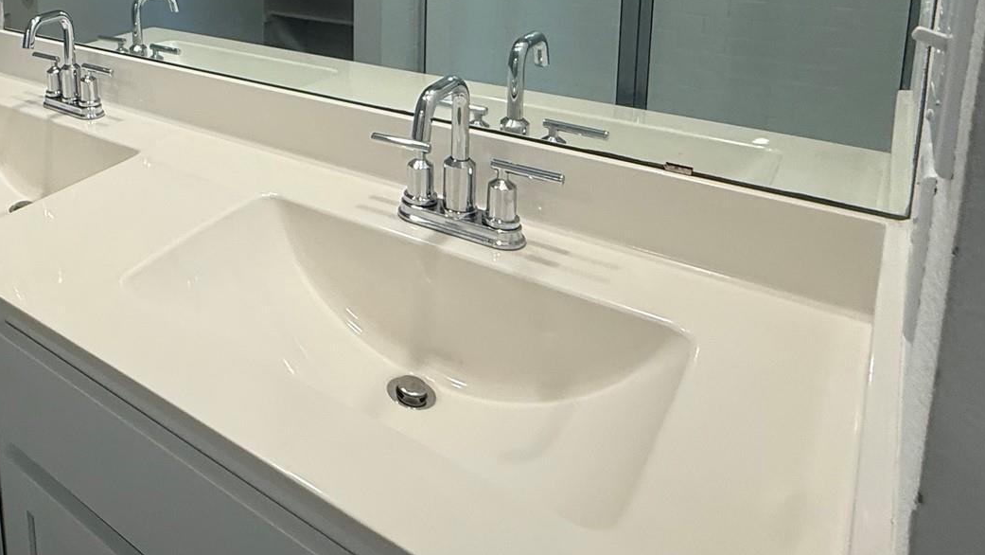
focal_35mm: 30
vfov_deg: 35.0
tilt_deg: -9.0
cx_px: 149
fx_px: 784
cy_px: -12
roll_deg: +2.7
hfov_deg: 57.6
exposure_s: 1/120
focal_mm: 2.22
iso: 160
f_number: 2.2
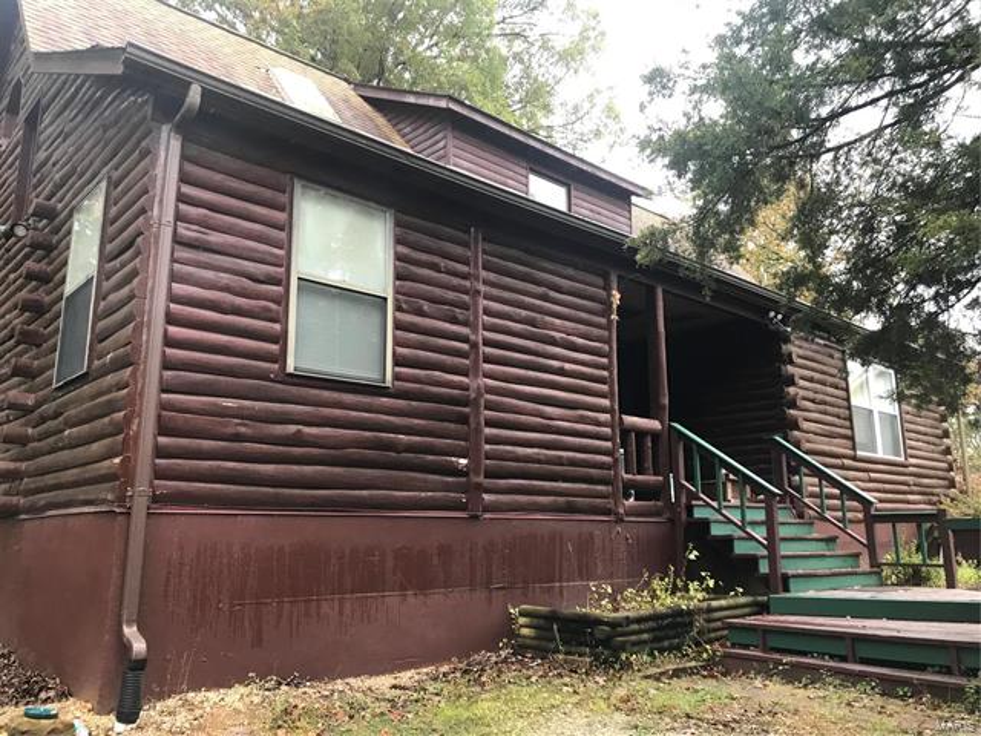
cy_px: 368
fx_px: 794
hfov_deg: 63.4
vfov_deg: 49.7
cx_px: 490
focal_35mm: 28
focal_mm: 3.99
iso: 20
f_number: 1.8
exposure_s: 1/30
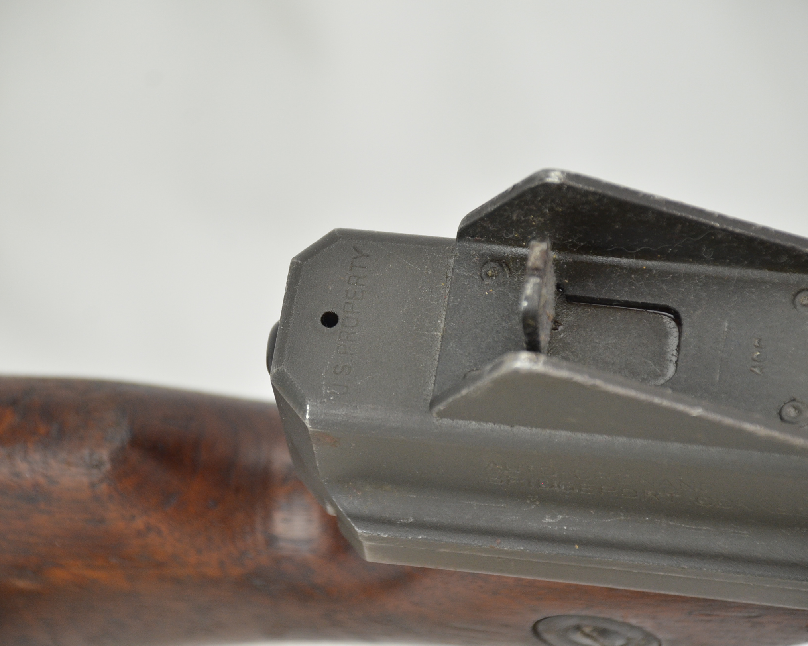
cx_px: 373
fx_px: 5513
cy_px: 324
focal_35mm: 231
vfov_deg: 6.7
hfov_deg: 8.4
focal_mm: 135
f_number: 5.6
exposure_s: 1/125
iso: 800
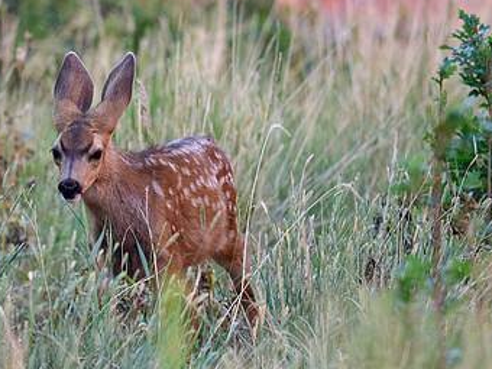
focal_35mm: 1230
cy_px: 187
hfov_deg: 1.6
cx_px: 78
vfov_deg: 1.2
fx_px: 17482
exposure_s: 1/2000
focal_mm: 500
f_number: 5.6
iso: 5000
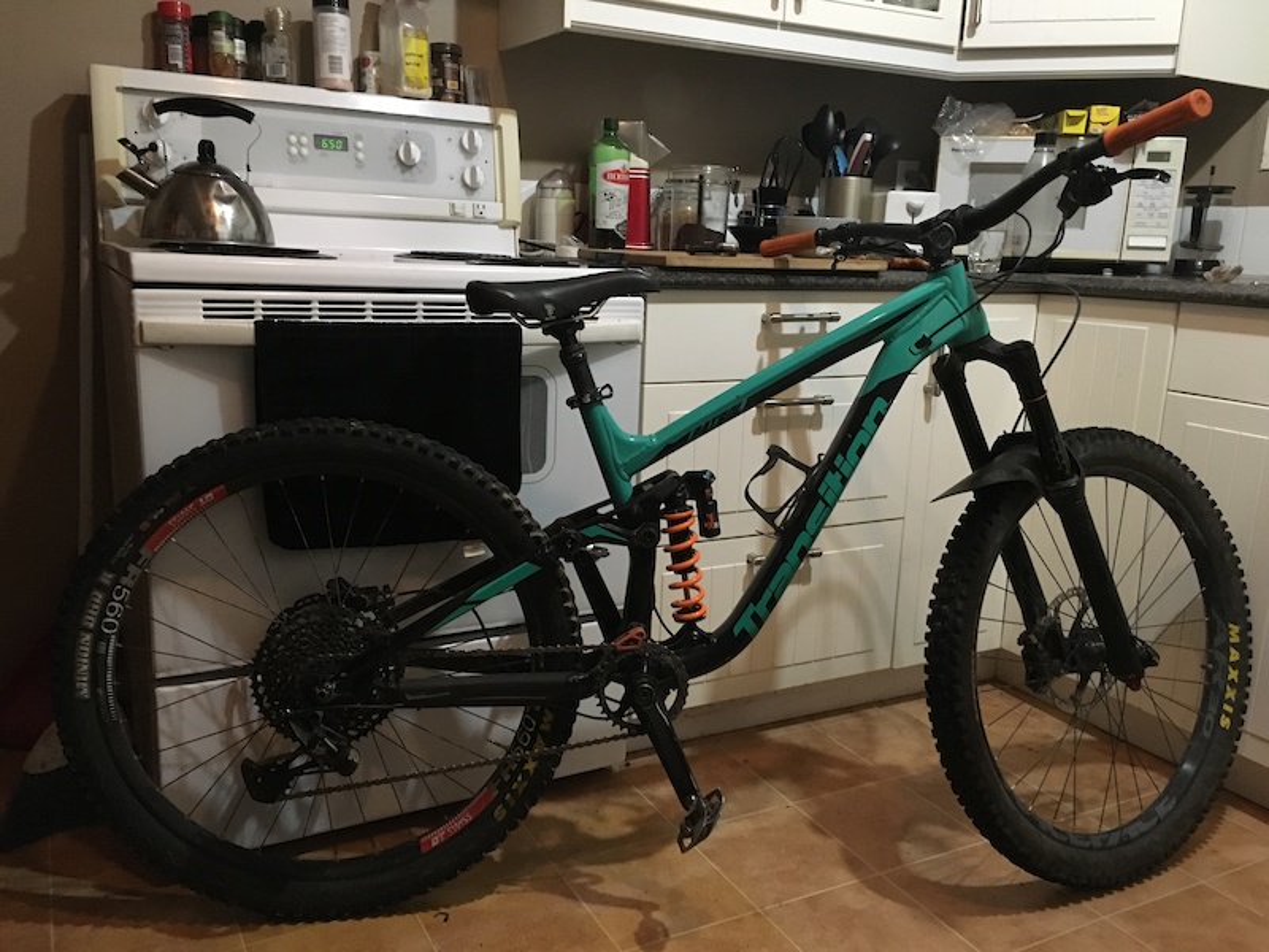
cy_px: 476
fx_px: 1063
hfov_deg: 61.7
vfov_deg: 48.2
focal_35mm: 29
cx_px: 634
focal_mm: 4.15
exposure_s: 1/15
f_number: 2.2
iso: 250
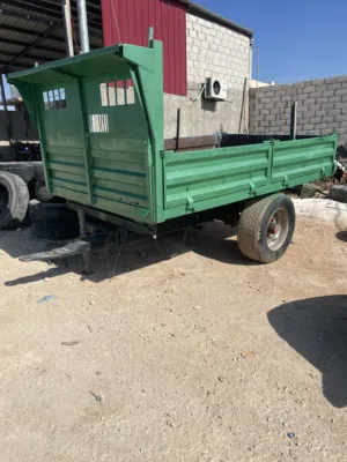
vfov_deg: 67.3
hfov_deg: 53.1
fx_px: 348
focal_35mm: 26
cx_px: 174
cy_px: 231
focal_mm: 4.2
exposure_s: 1/5814
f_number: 1.6
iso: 32
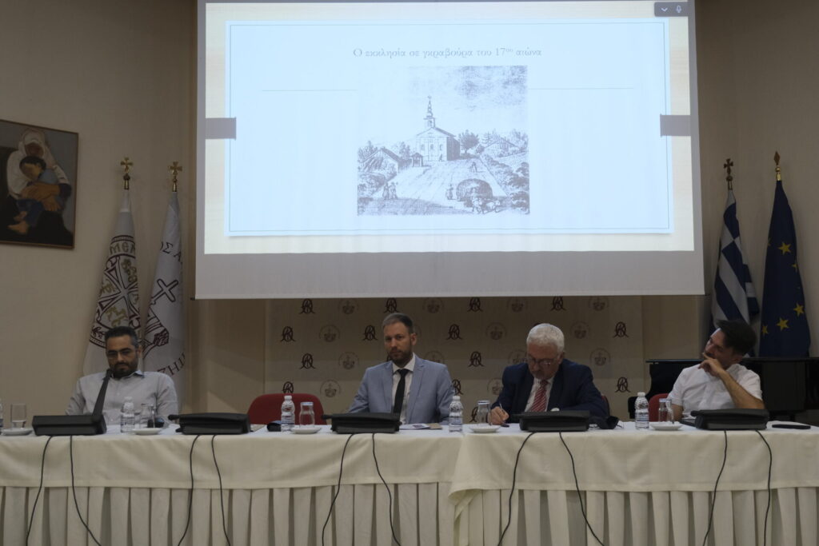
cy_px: 273
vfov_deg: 34.2
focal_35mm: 39
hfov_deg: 49.5
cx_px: 410
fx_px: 887
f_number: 2.8
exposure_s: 1/160
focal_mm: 25.7
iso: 1600
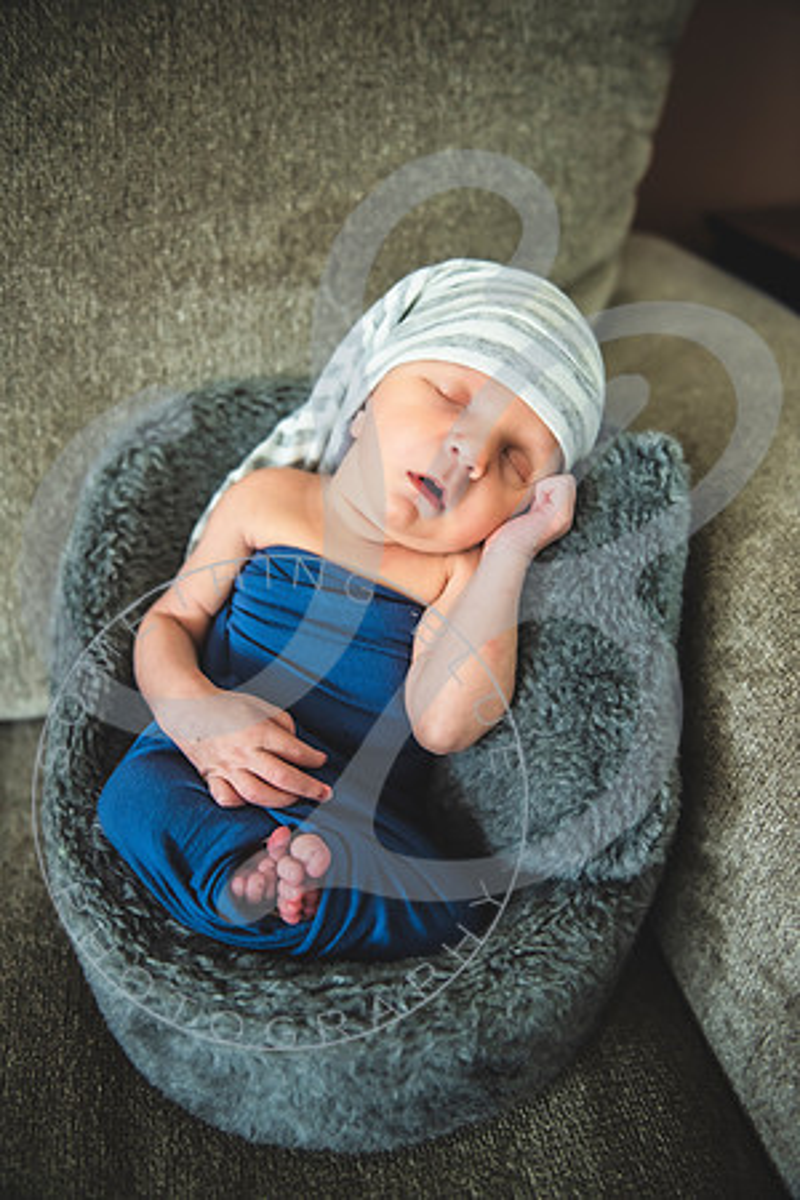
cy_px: 600
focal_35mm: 28
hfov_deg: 46.4
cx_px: 400
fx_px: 933
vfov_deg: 65.5
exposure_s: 1/80
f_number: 2.8
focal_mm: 28
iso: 1000
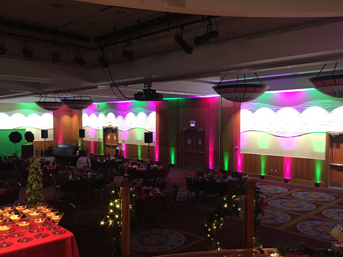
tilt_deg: -3.7
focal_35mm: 33
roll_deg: -0.6
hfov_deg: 55.3
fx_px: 327
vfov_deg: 42.9
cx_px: 181
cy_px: 143
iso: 100
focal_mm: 4.15
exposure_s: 1/8
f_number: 2.2
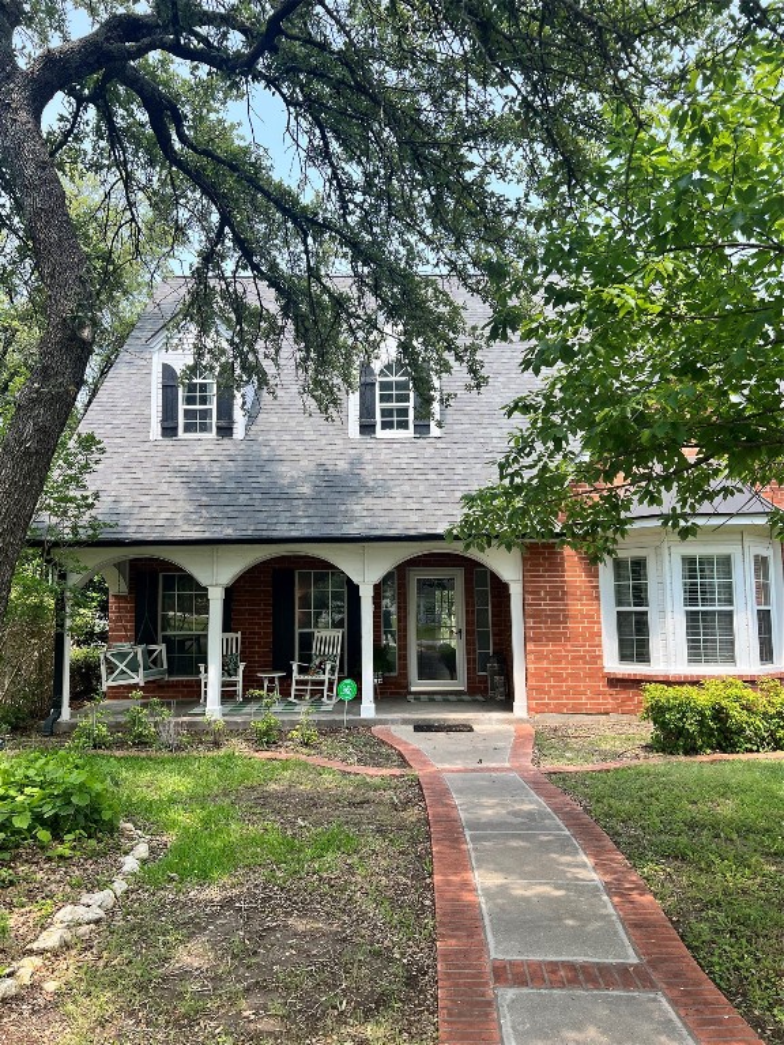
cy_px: 522
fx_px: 785
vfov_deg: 67.3
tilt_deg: +5.8
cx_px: 392
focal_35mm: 26
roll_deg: +1.1
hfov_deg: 53.1
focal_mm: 5.7
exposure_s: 1/597
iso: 50
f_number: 1.5
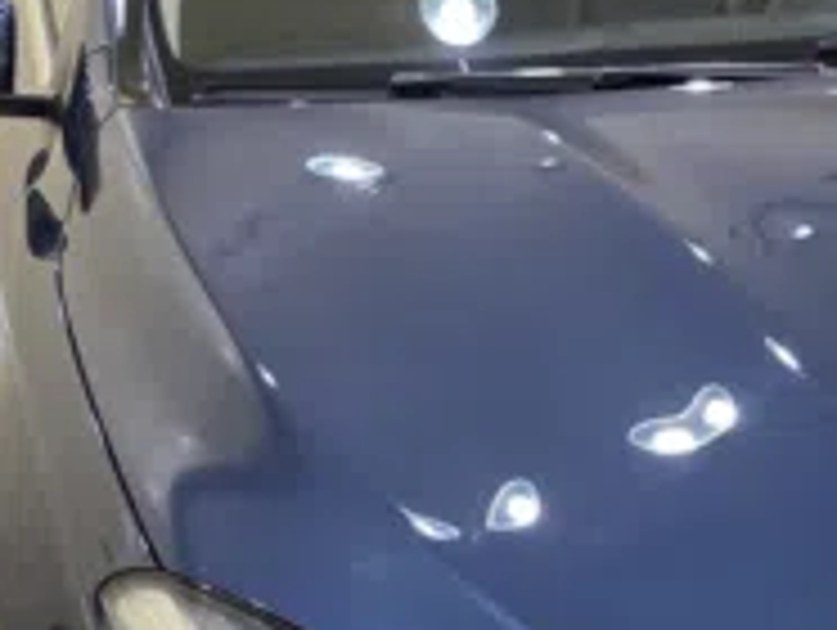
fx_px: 1913
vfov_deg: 18.6
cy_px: 436
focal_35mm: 79
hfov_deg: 24.2
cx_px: 693
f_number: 1.7
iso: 200
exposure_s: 1/100
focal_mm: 6.3
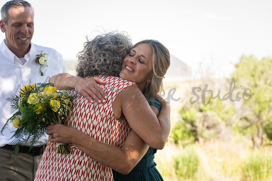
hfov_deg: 21.7
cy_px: 90
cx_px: 136
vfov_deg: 14.5
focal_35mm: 94
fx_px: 710
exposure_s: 1/800
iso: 1250
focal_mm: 94
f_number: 6.3
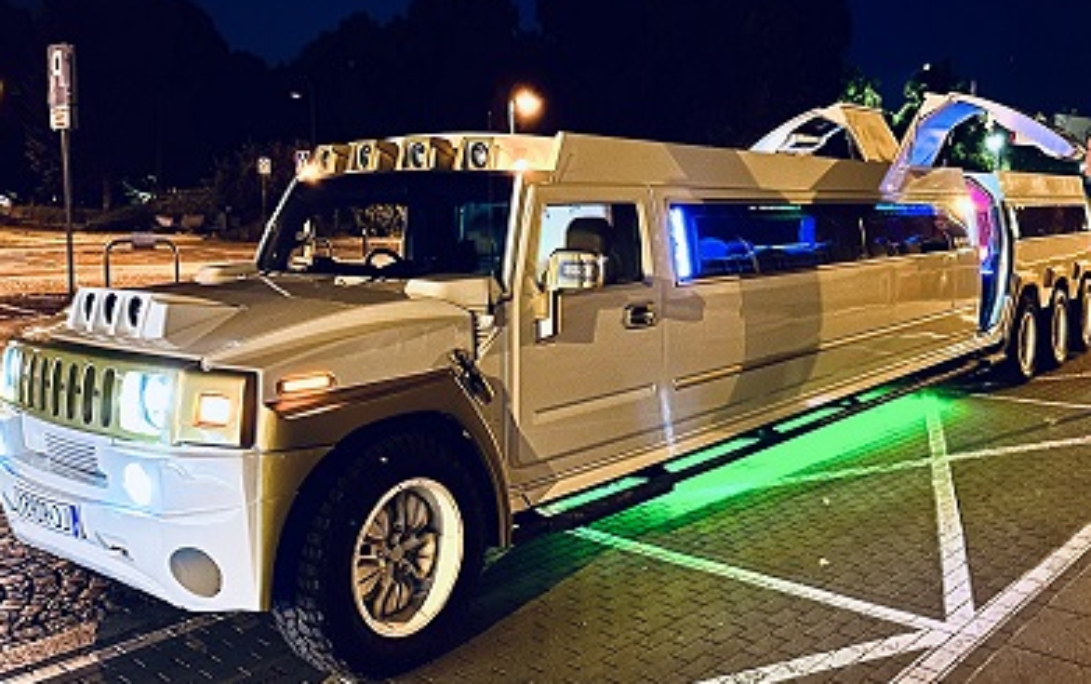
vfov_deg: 47.5
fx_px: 774
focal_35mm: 26
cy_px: 293
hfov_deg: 70.4
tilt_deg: -7.8
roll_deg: +1.3
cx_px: 552
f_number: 1.78
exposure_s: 1/9
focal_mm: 6.86
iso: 1600
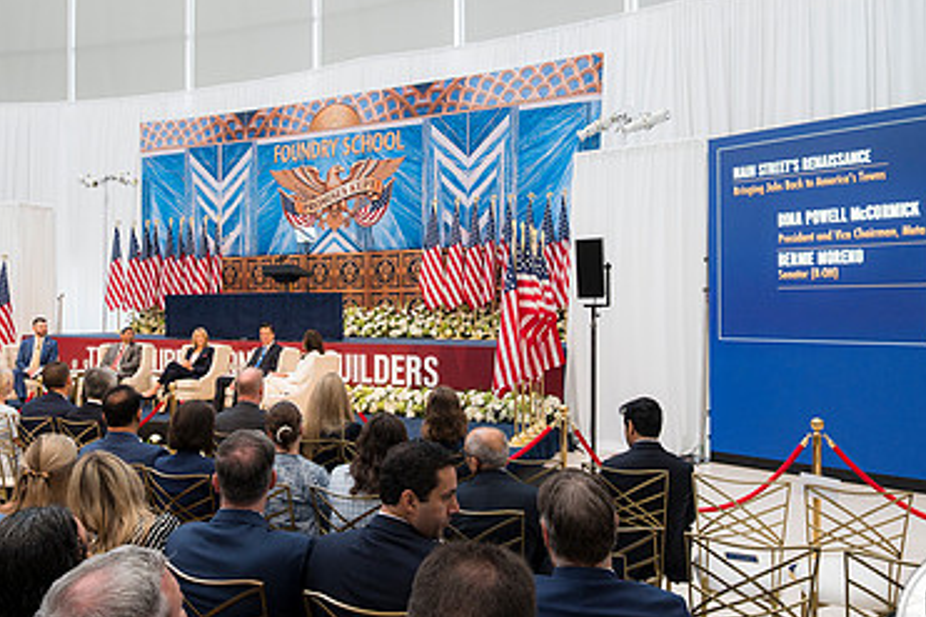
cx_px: 424
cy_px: 310
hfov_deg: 71.4
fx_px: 643
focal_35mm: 25
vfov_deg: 51.2
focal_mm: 16
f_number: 4
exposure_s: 1/160
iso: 720
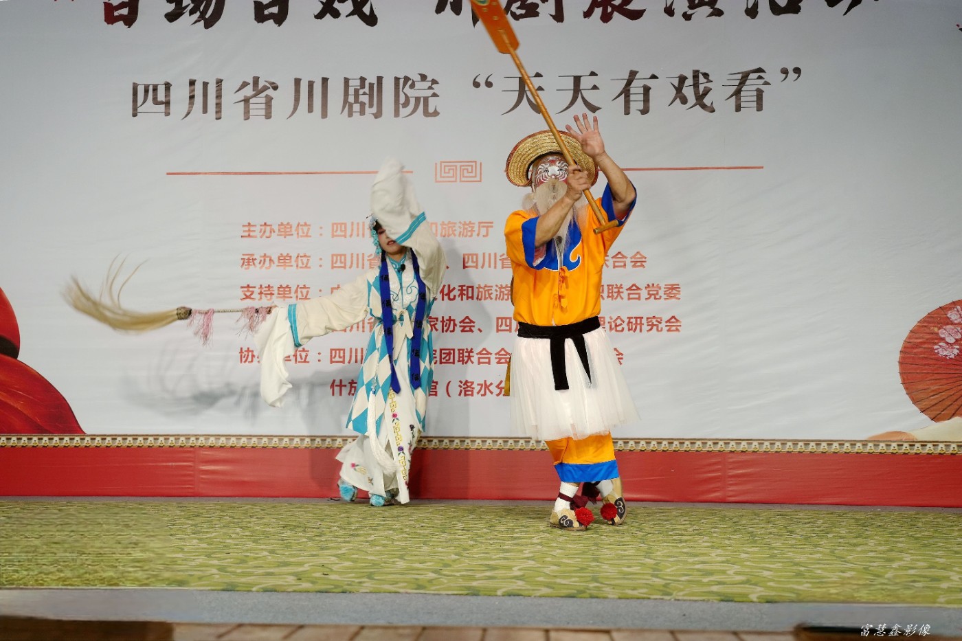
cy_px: 320
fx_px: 1229
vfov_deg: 29.2
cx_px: 481
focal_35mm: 46
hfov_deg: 42.7
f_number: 4
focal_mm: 46
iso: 320
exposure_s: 1/160
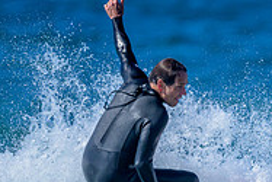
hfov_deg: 0.8
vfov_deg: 0.6
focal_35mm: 2483
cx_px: 259
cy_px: 270
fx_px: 18774
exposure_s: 1/2000
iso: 400
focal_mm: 800
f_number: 6.3
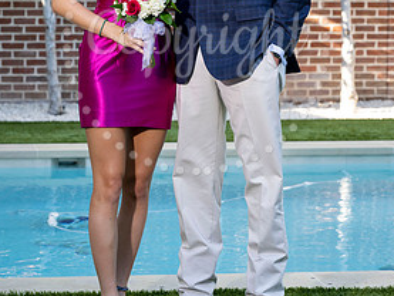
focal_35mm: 136
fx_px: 1549
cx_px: 196
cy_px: 40
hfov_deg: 14.5
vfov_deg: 10.9
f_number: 5
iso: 400
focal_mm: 87
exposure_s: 1/200
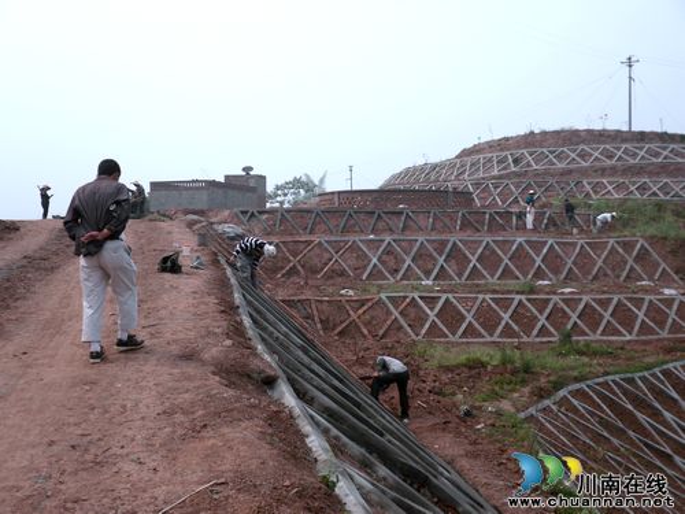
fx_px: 1108
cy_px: 257
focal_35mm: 56
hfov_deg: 34.3
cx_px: 342
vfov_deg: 26.1
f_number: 8.6
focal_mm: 7.88
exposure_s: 1/181
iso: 80
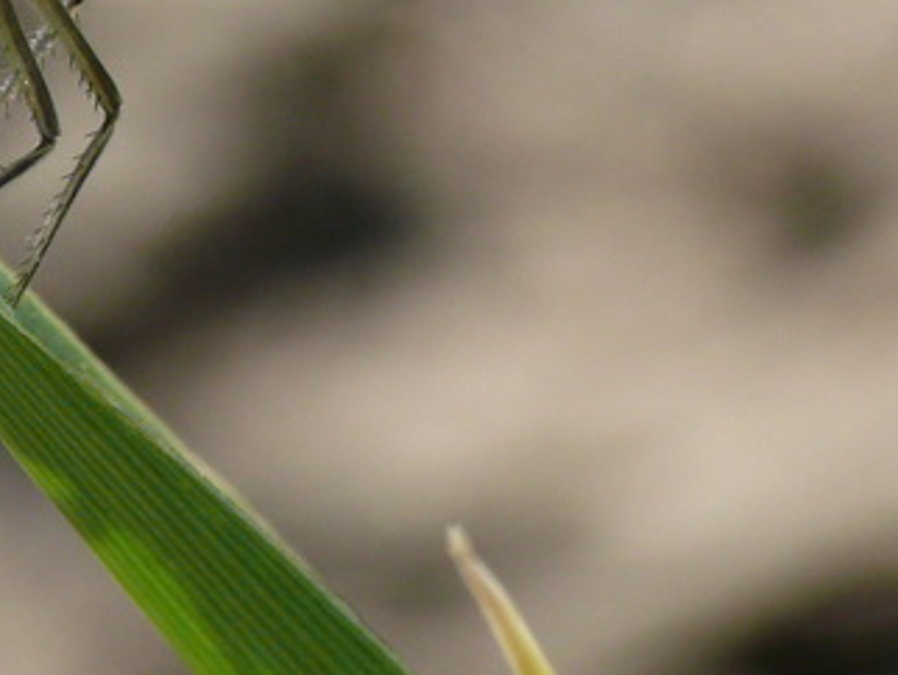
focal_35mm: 511
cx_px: 403
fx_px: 13266
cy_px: -187
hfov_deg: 3.9
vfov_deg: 2.9
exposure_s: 1/250
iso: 200
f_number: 9
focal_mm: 40.8
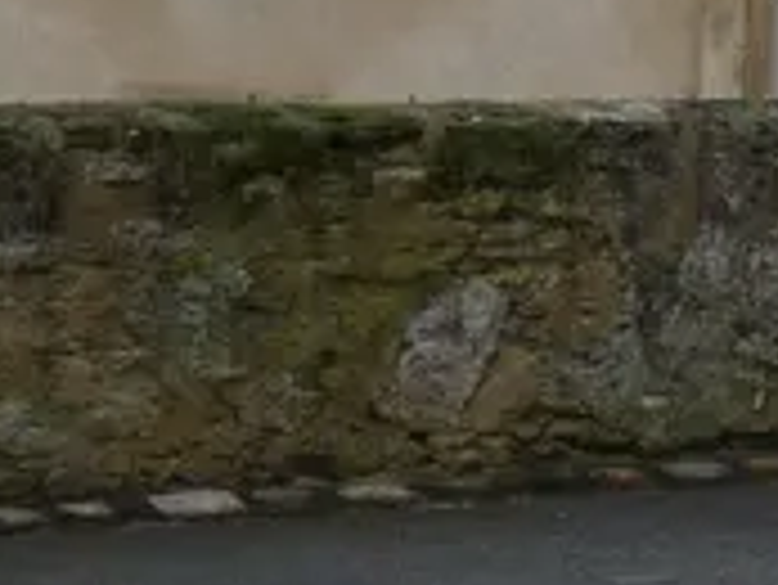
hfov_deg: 7.7
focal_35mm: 252
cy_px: -716
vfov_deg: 5.7
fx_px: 5668
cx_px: 1291
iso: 100
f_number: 4
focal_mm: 6.1
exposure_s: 1/160
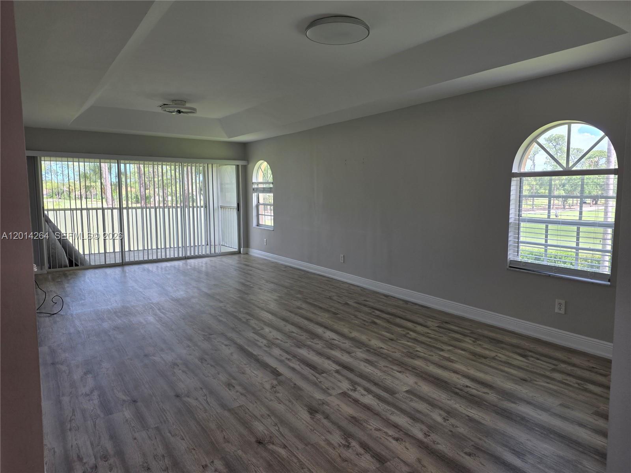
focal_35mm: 23
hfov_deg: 73.9
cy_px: 236
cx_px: 316
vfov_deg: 58.9
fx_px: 419
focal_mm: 6.25
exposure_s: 1/359
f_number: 1.7
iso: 50
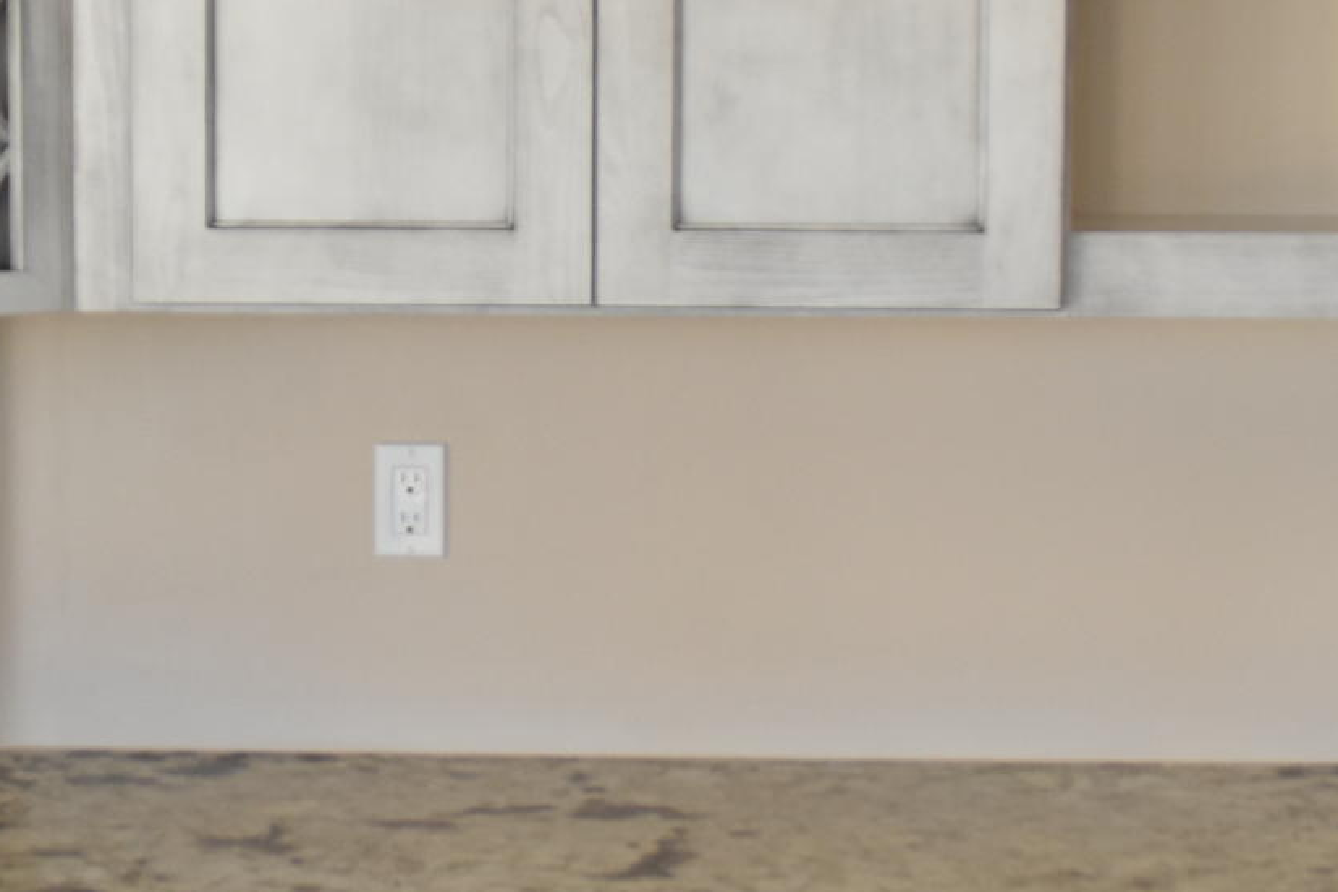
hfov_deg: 20.7
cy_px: 437
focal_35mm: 98
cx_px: 443
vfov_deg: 14.0
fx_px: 3641
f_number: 5
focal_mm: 18
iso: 400
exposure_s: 1/100
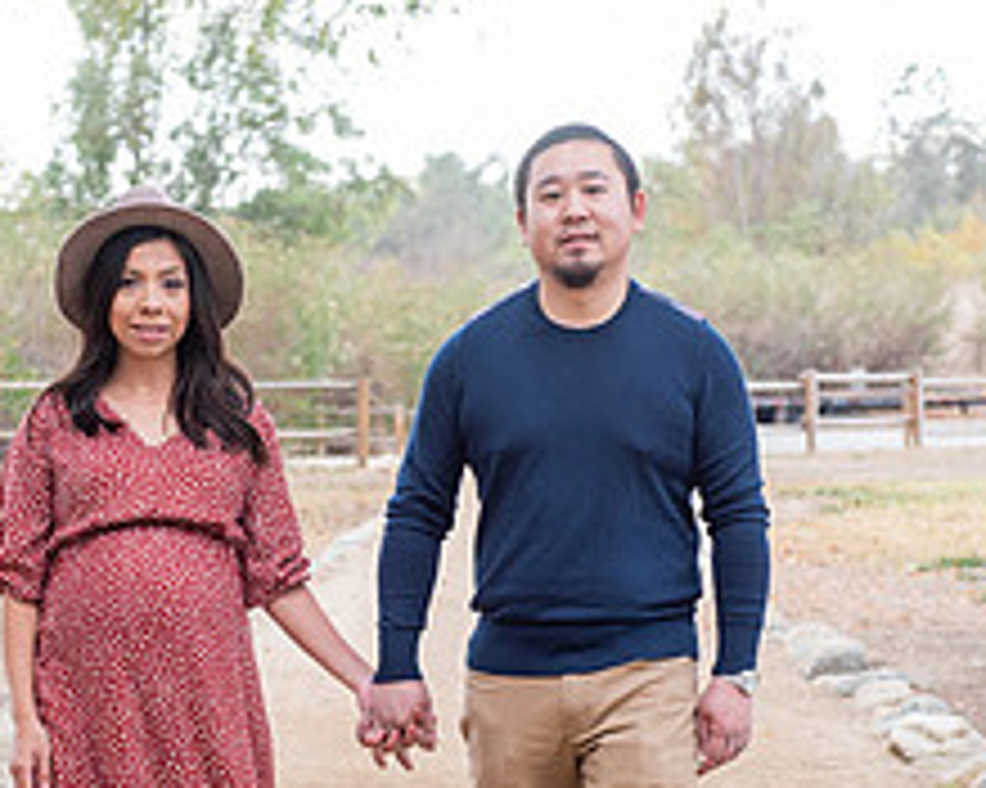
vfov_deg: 10.7
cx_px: 306
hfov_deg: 13.4
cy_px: 673
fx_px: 4200
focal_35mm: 144
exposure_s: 1/125
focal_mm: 58
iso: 500
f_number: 5
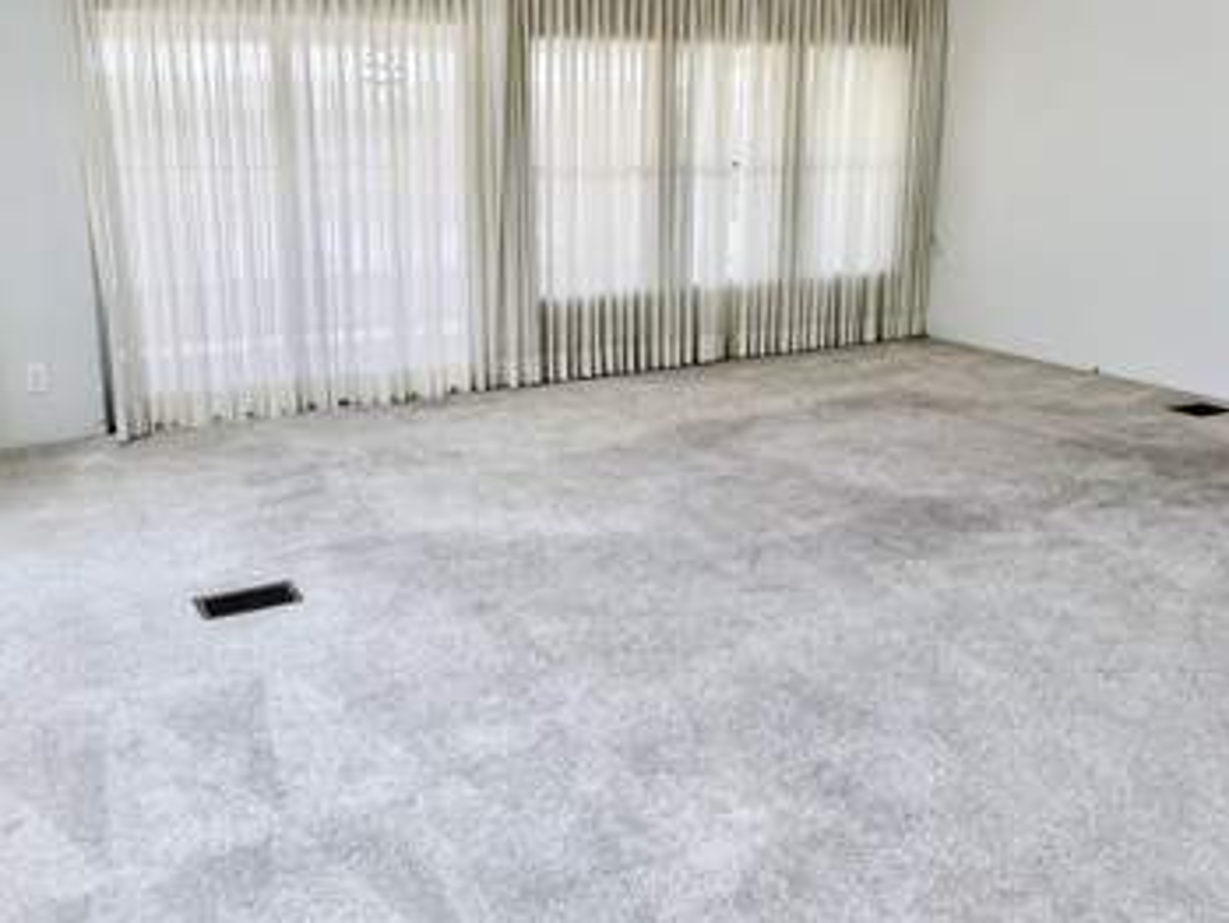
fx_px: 1172
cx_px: 592
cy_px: 377
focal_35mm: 33
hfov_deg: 55.3
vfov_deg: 42.8
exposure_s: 1/120
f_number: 1.78
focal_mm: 6.76
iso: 80
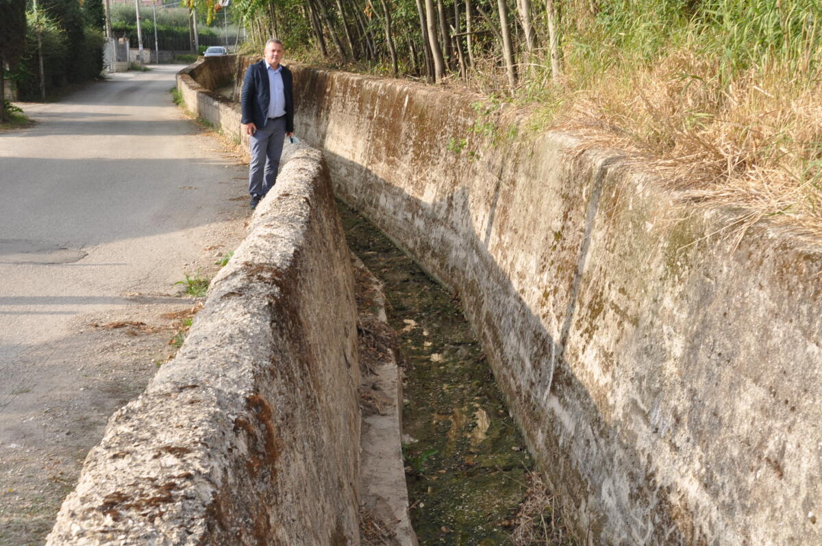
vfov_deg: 20.6
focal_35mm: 66
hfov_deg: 30.5
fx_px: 1505
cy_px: 273
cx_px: 411
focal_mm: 44
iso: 250
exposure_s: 1/100
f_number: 13
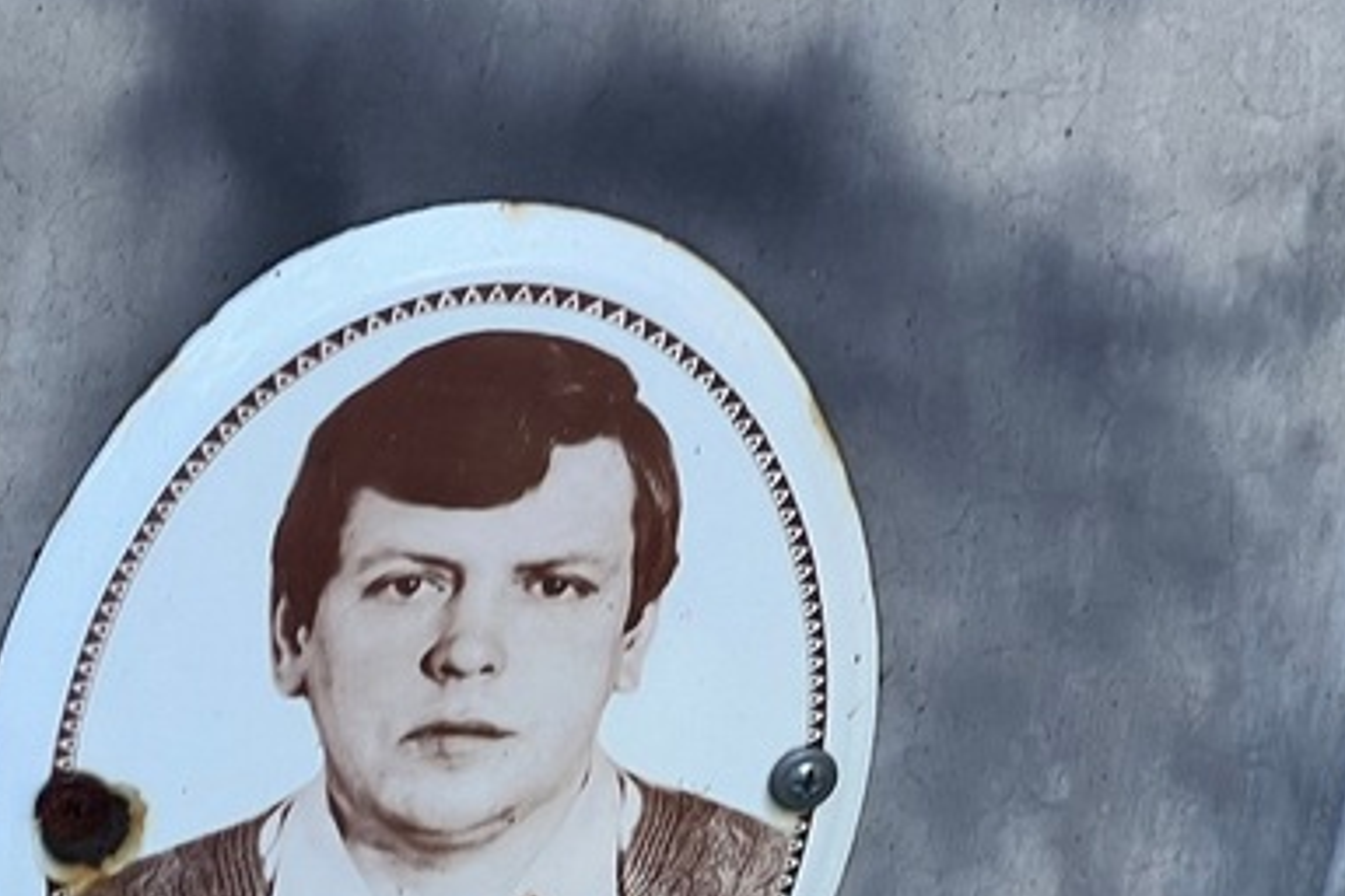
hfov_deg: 12.3
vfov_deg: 8.2
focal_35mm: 167
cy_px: 976
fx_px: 6239
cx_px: 312
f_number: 2.8
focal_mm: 9
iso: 40
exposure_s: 1/99
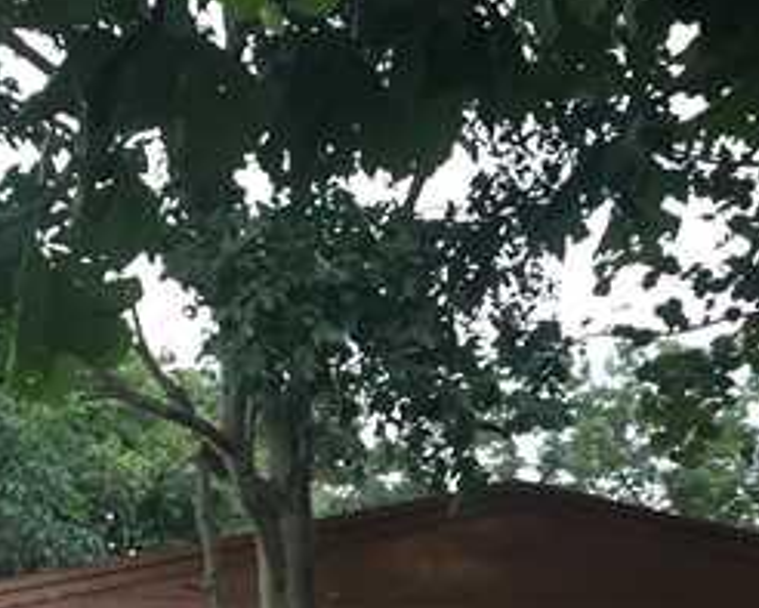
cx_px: 413
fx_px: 2067
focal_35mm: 92
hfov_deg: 20.8
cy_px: 753
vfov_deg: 16.0
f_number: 2.2
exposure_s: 1/30
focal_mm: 4.15
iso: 40
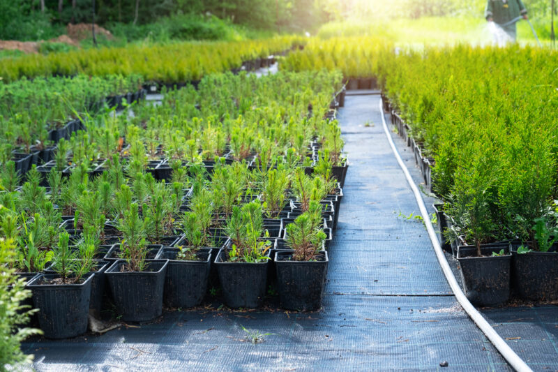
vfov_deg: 23.0
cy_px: 186
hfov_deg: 33.9
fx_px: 914
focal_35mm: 59
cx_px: 279
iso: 160
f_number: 5
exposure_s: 1/160
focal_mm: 39.3
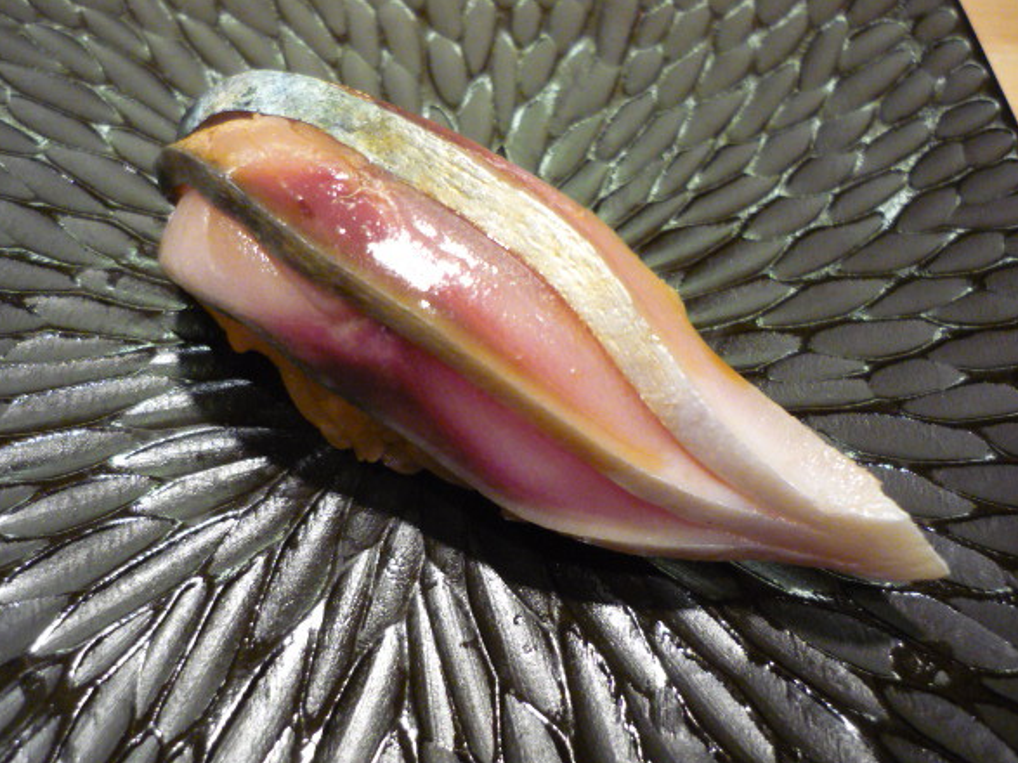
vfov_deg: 39.6
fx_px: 1058
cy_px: 411
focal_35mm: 36
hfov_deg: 51.3
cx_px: 480
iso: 400
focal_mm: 5.5
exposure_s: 1/30
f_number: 2.8
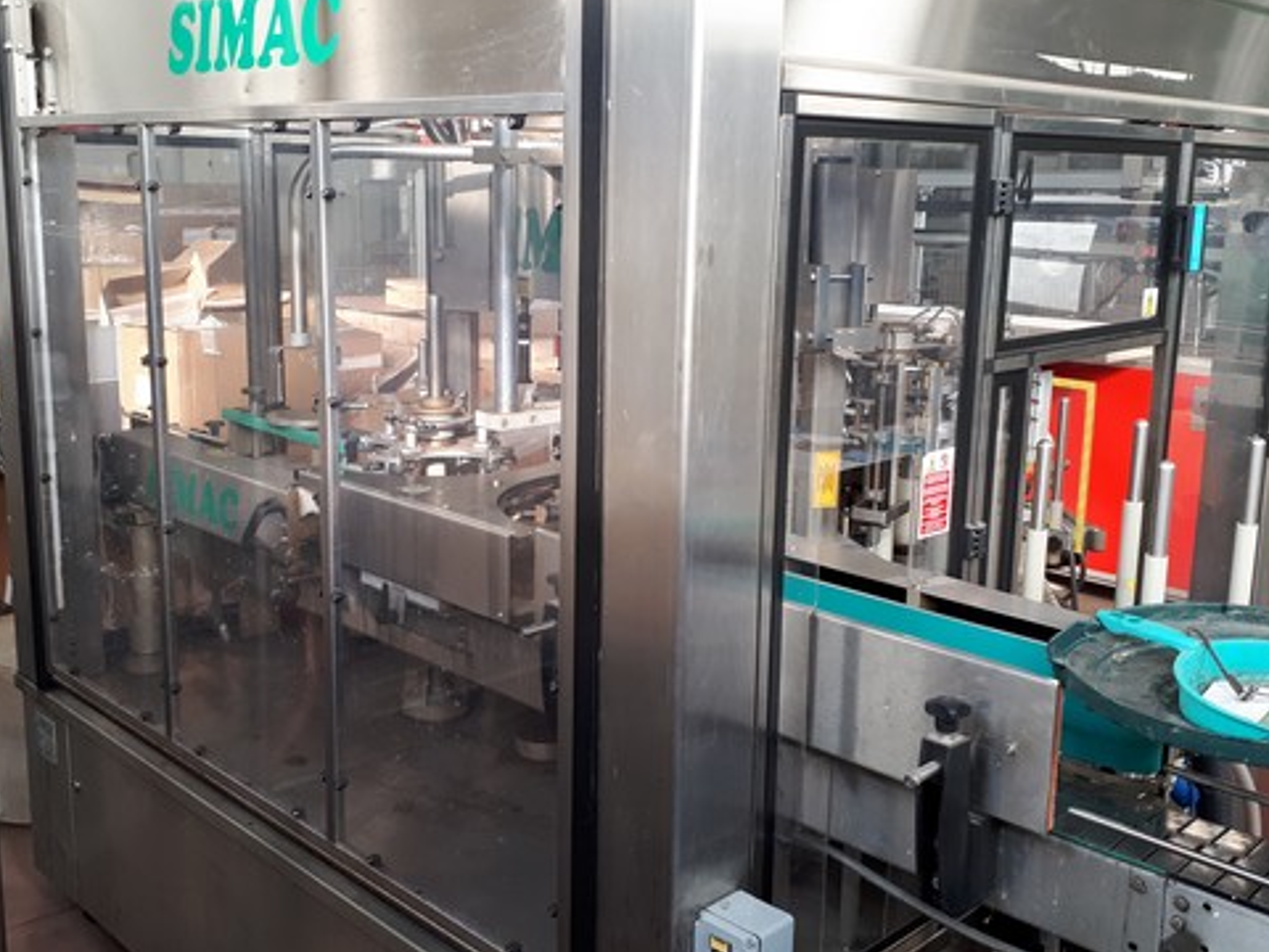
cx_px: 608
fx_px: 1320
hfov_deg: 51.3
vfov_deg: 39.6
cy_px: 410
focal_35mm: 36
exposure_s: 1/50
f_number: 1.9
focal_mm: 3.6
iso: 50
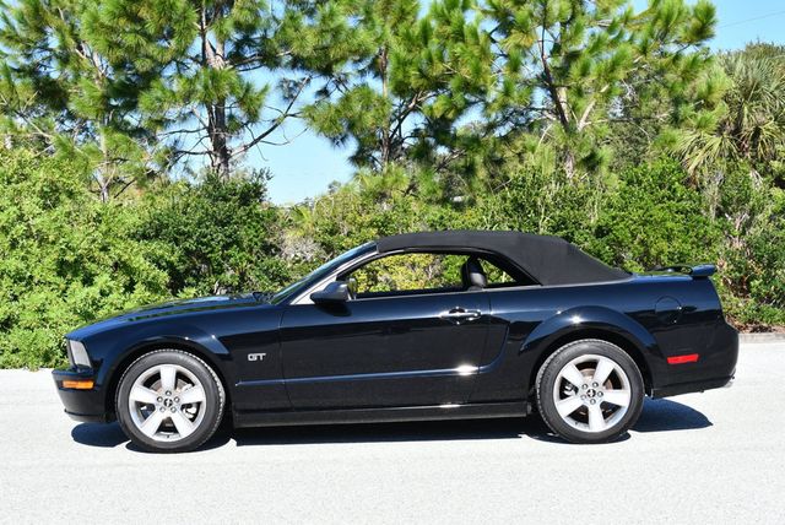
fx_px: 1266
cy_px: 262
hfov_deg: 34.5
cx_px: 392
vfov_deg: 23.4
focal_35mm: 58
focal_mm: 29
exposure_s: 1/250
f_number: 8
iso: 180
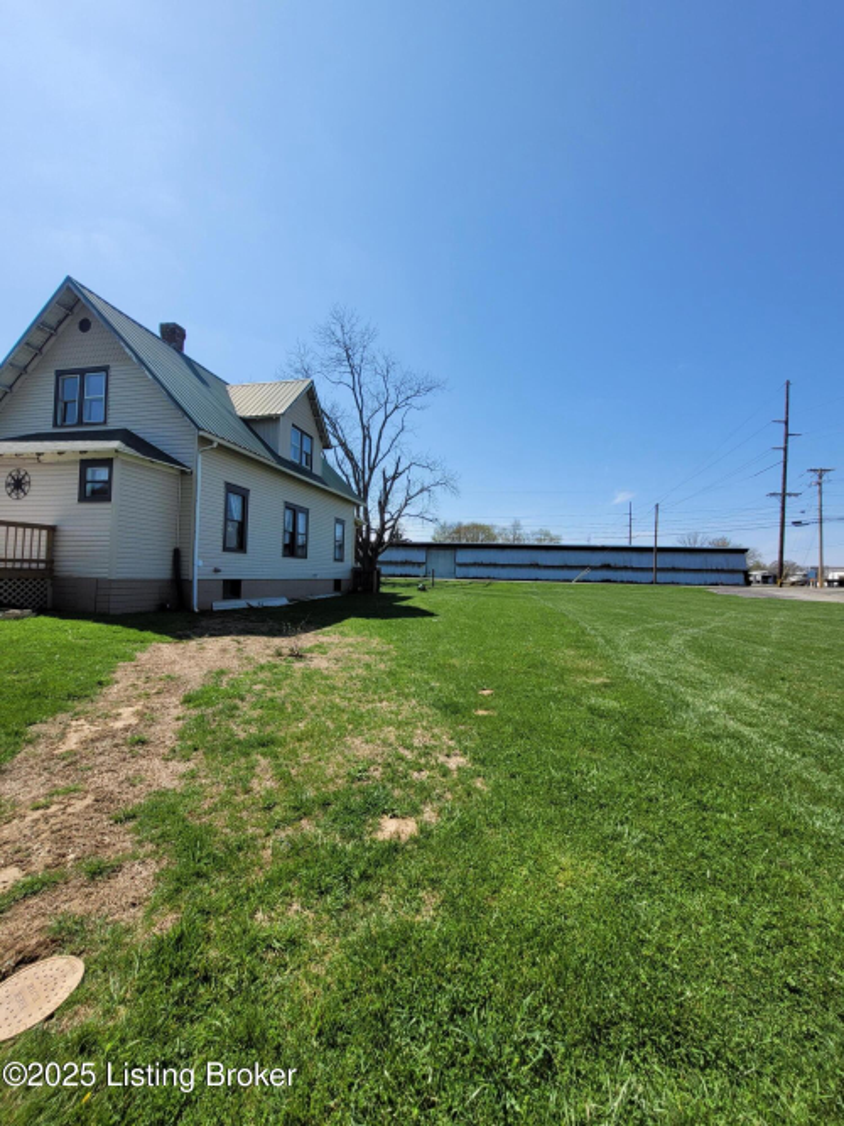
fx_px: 423
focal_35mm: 13
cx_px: 422
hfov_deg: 89.9
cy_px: 563
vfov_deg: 106.2
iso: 40
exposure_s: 1/1677
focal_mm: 1.74
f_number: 2.2
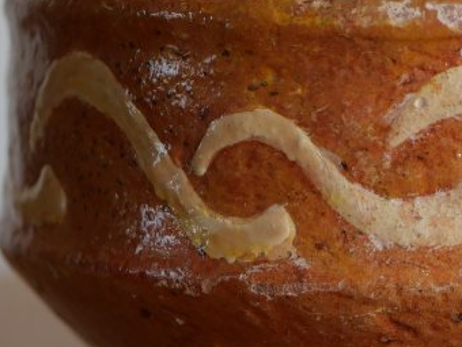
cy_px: 249
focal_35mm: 212
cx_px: 452
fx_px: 2829
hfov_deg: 9.3
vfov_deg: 7.0
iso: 200
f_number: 2.8
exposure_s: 1/80
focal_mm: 30
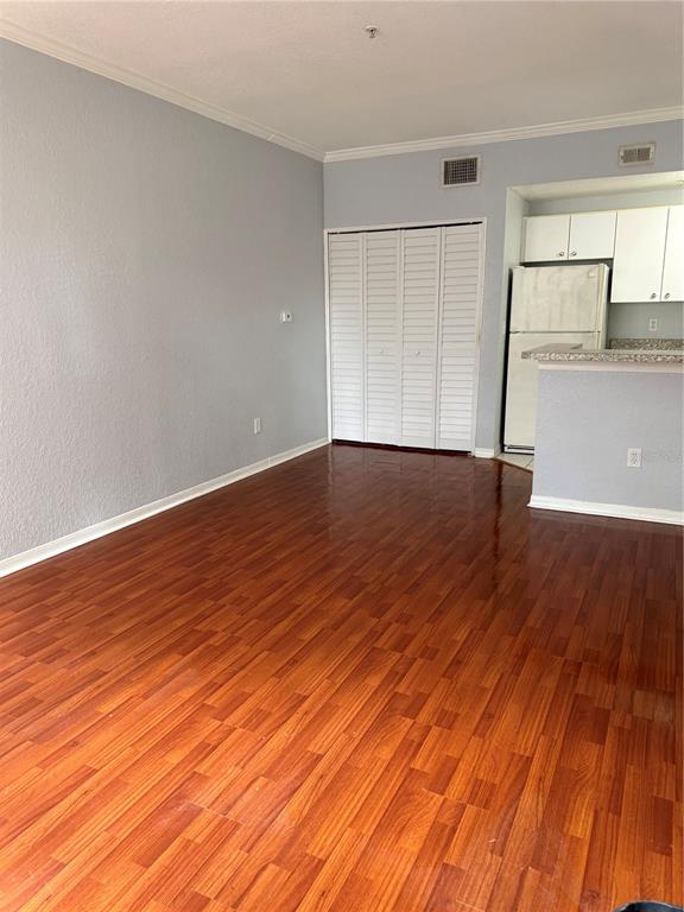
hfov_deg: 56.8
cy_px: 456
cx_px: 342
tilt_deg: -15.0
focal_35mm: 24
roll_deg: +0.3
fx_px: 632
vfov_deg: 71.6
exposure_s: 1/60
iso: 320
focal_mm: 6.76
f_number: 1.78
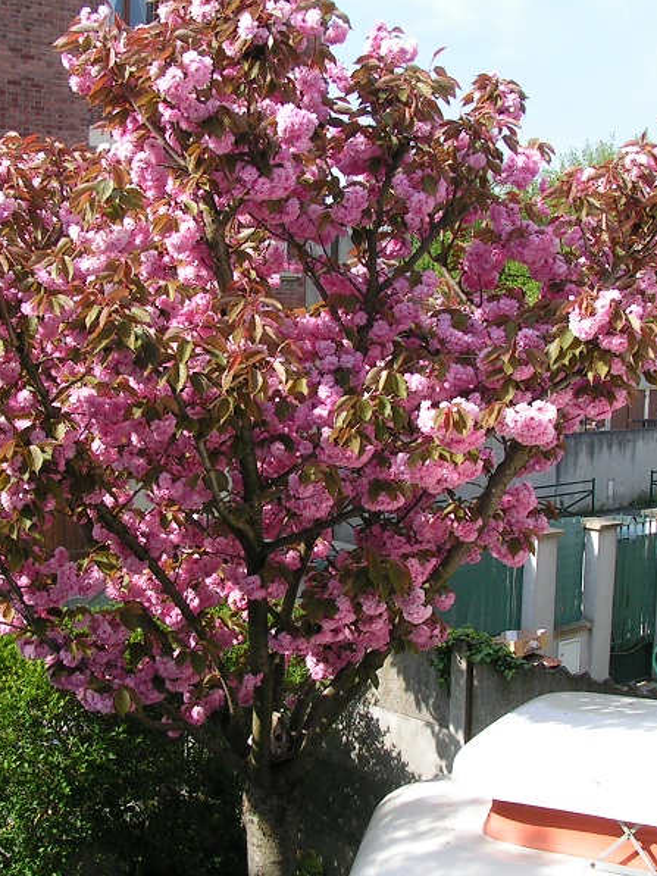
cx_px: 326
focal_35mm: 51
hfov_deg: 28.6
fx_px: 1291
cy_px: 437
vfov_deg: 37.5
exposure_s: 1/200
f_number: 5.6
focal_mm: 5.8
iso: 50
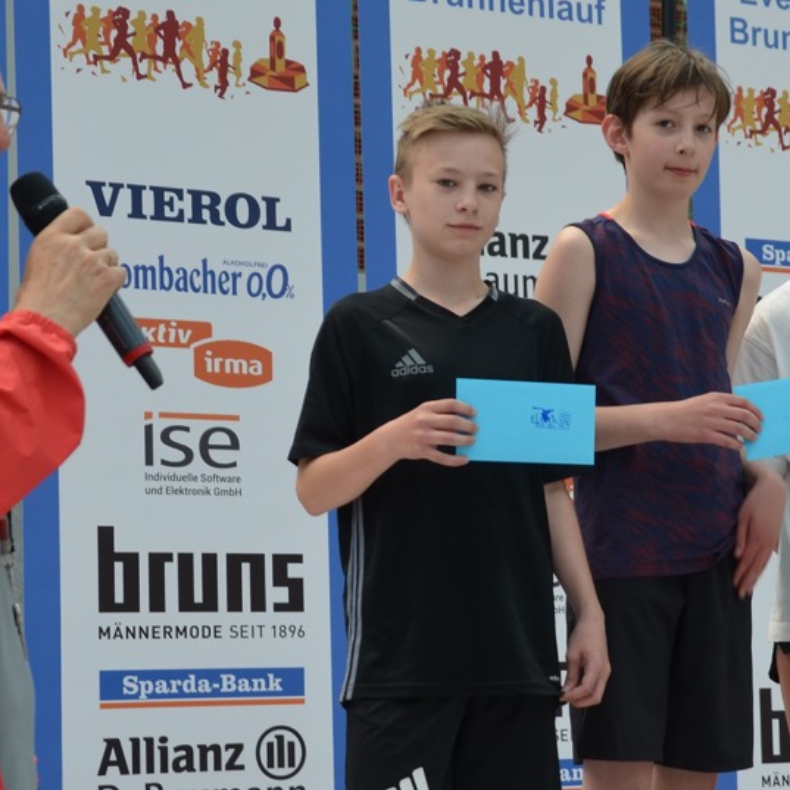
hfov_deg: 17.9
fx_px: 2505
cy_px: 496
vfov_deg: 17.9
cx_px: 521
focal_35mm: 97
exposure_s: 1/125
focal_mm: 32
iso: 200
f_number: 5.6
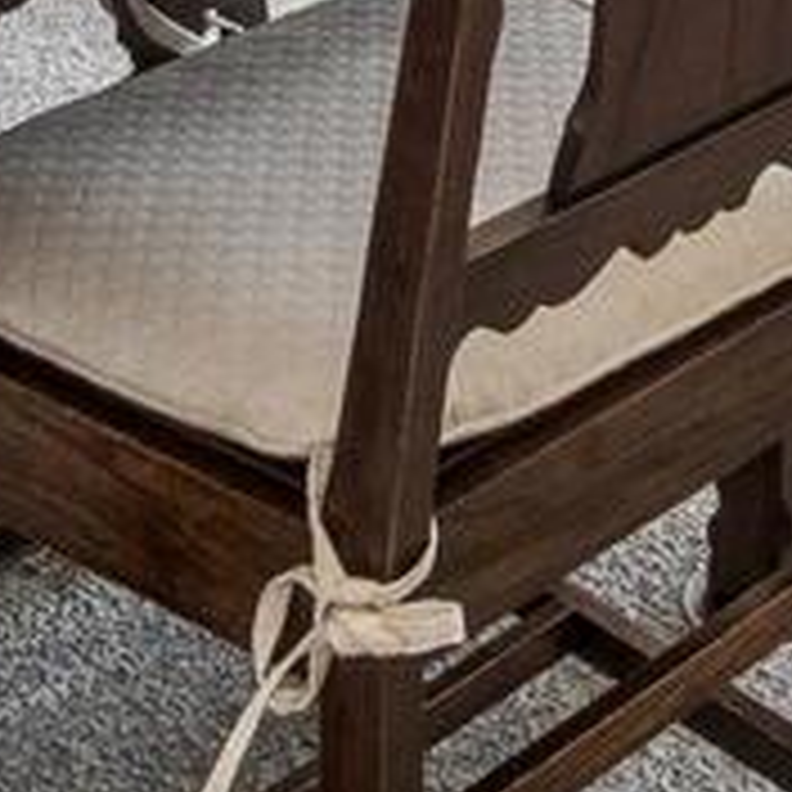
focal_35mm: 116
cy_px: -1138
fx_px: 3003
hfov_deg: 14.4
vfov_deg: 12.0
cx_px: 1008
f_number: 8
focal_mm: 8
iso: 400
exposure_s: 1/8
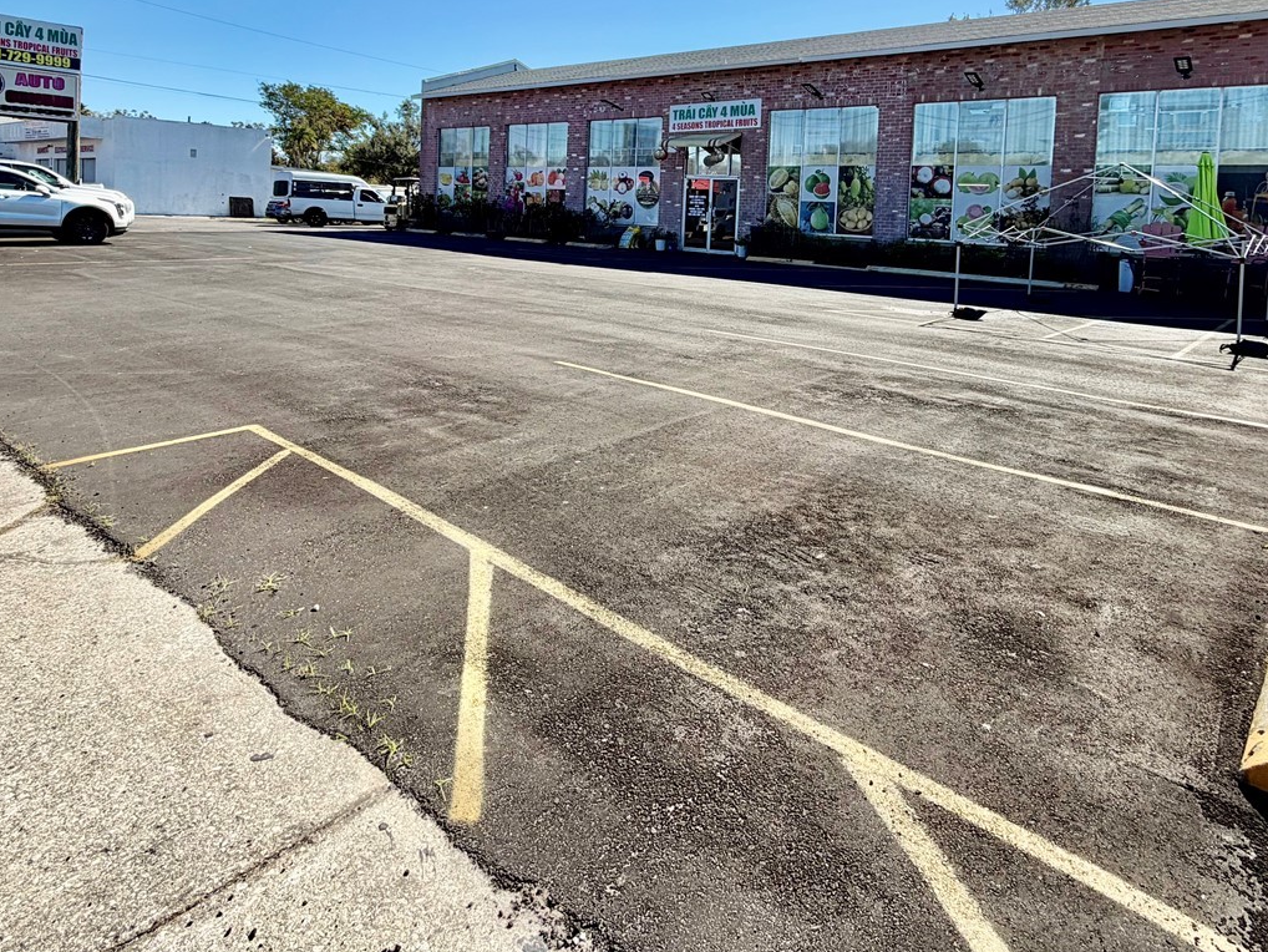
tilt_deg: -1.9
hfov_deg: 76.4
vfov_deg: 58.1
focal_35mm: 22
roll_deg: -2.6
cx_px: 651
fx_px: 806
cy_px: 242
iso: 20
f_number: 2.2
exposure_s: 1/770
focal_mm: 2.22
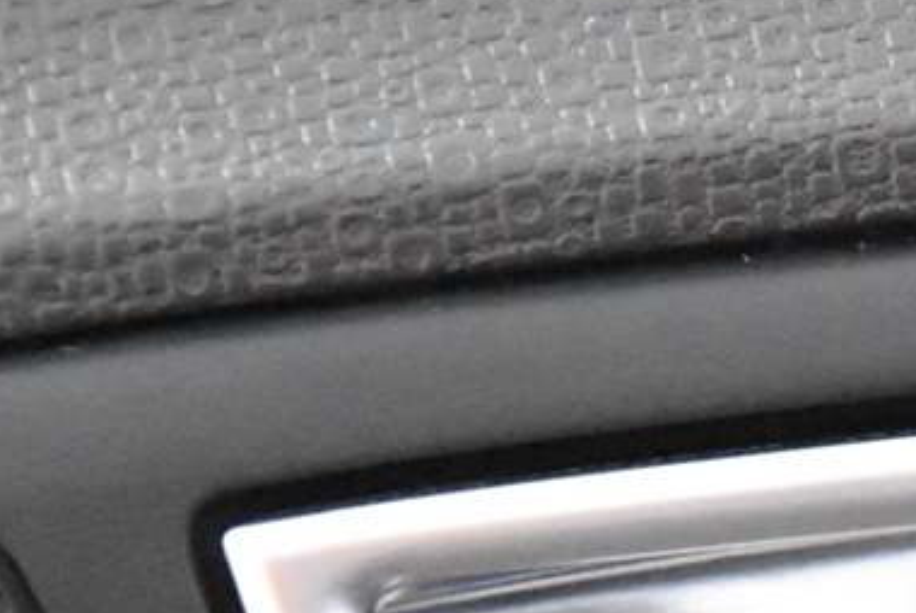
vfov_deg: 2.6
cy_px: 736
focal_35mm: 530
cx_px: 1979
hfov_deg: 3.8
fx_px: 13495
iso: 12800
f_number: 4
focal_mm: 70
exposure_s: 1/60
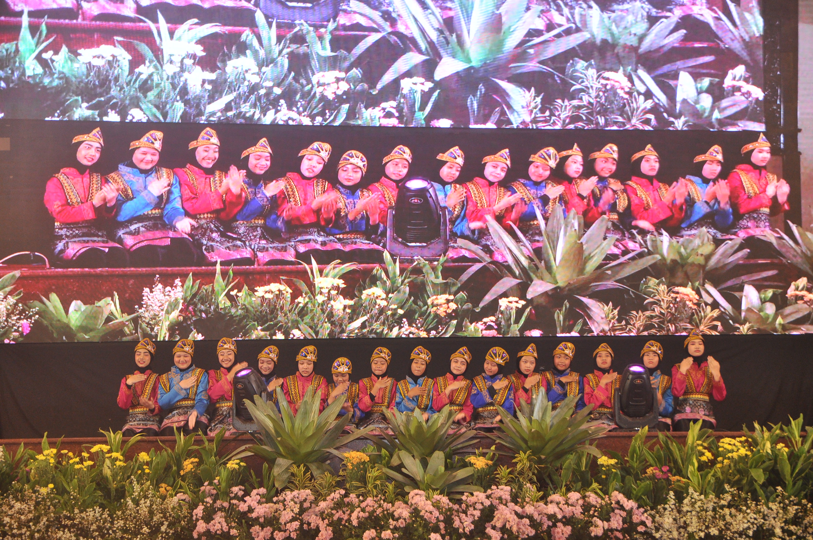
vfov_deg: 18.1
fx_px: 1692
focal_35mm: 75
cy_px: 270
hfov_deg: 27.0
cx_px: 406
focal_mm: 50
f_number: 2.8
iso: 640
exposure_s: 1/100
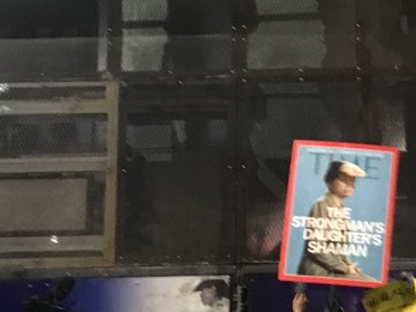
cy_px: 40
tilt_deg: +11.5
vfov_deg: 14.5
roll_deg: +1.2
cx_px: 371
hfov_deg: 19.1
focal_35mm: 101
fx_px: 1215
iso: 500
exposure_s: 1/15
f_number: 2.2
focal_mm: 4.15
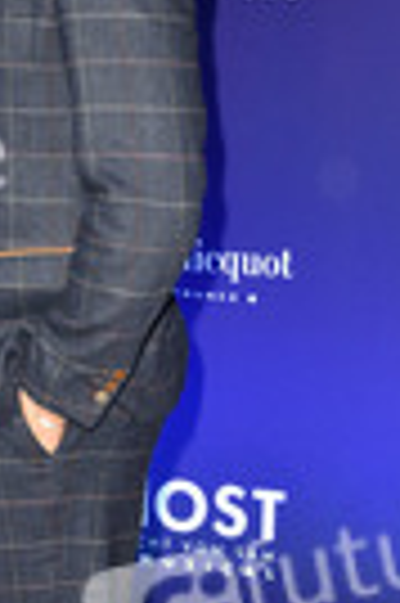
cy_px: 392
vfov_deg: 13.2
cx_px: -94
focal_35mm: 155
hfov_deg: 8.7
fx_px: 2590
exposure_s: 1/200
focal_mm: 52
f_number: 6.3
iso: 800
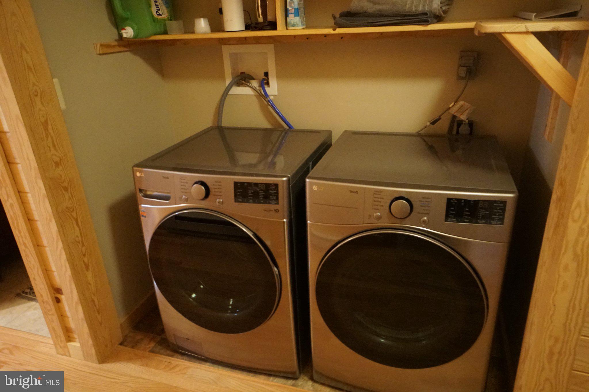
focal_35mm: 26
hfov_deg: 70.4
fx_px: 417
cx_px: 294
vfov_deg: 50.4
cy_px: 196
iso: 6400
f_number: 4
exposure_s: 1/25
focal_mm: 17
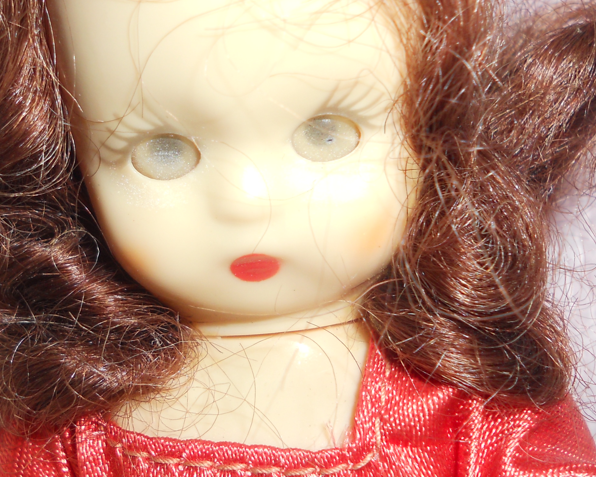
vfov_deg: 23.8
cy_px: 207
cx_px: 194
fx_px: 1129
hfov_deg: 29.4
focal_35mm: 64
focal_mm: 5.8
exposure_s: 1/25
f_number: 8.8
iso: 80
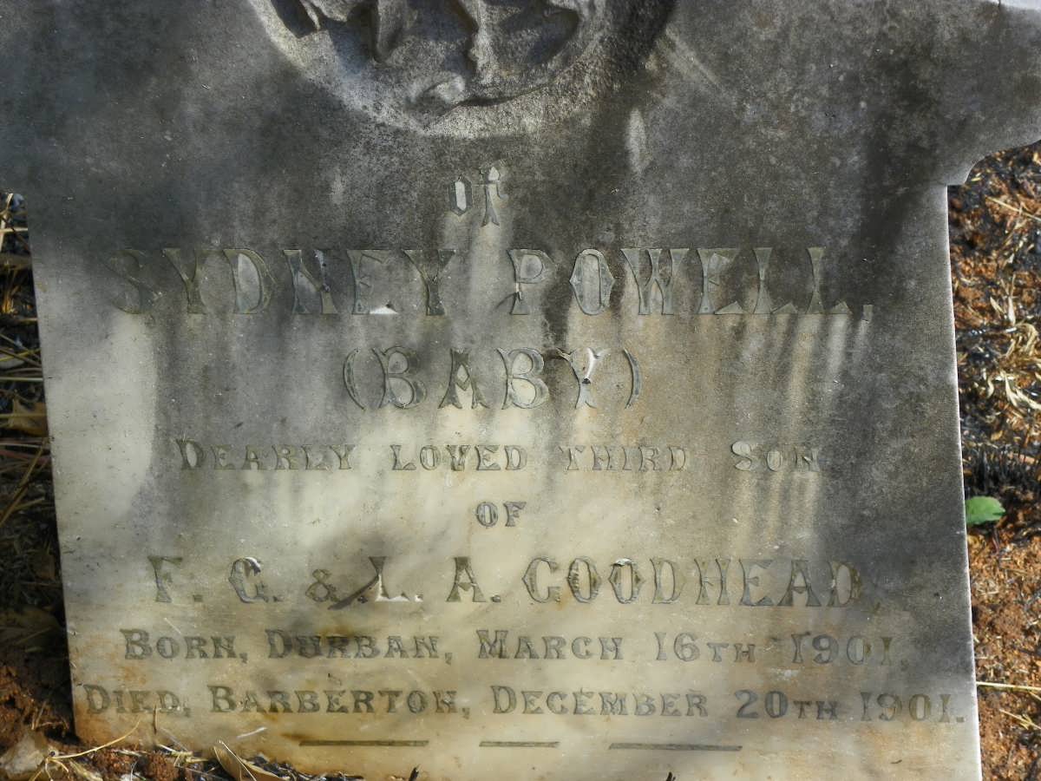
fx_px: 2917
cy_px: 390
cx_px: 520
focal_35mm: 97
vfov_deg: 15.2
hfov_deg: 20.2
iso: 64
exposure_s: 1/200
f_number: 4.5
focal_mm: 17.3
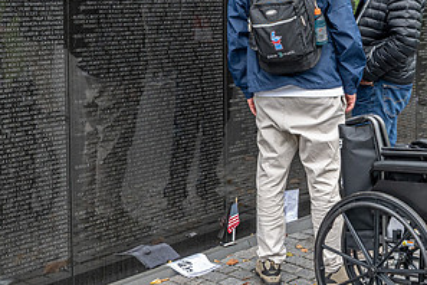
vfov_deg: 18.4
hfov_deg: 27.5
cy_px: 41
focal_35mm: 73
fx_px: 866
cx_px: 285
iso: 1100
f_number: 8
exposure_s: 1/400
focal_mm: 28
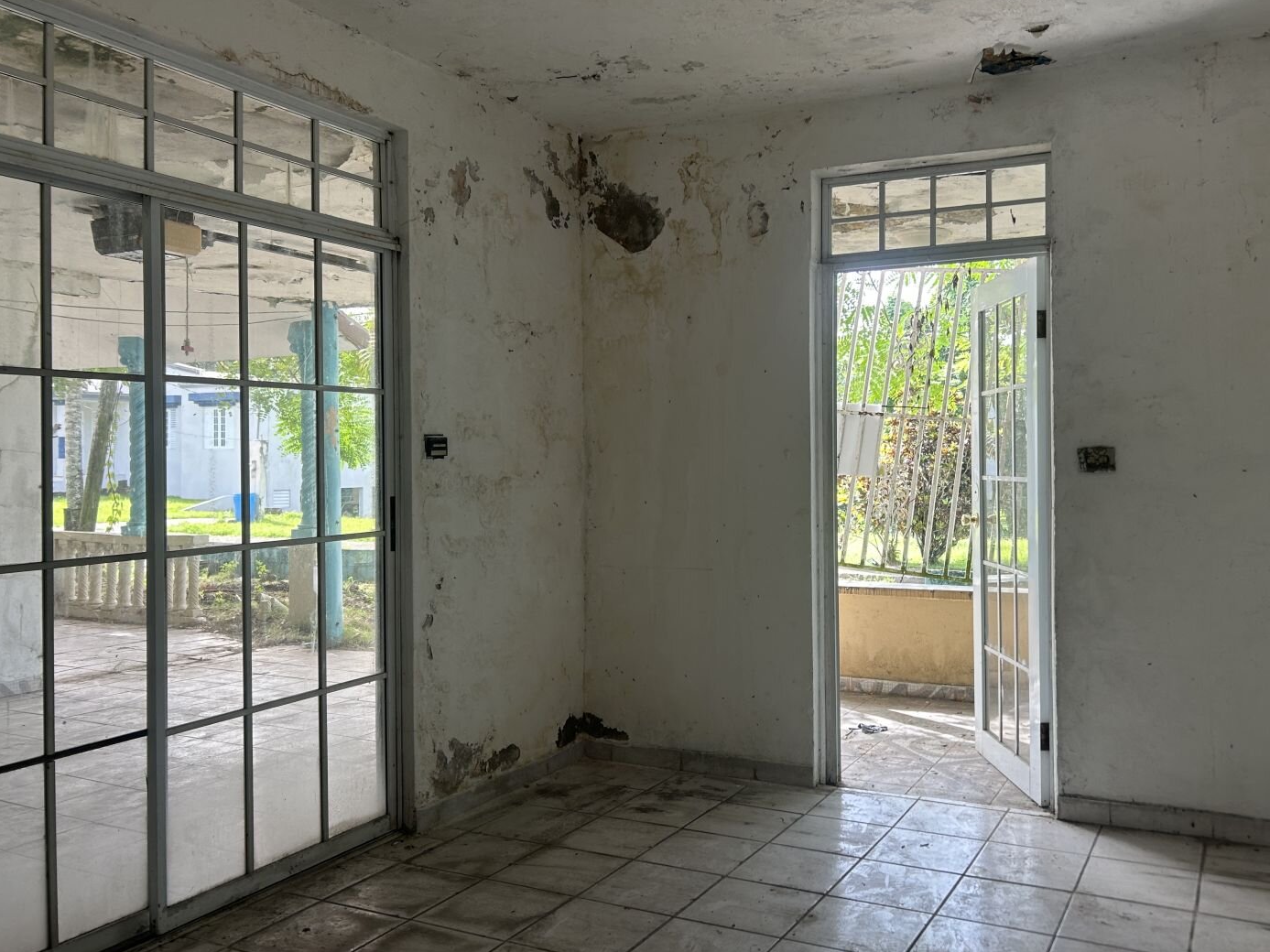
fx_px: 1101
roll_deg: +0.2
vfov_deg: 46.8
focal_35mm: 30
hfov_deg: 59.8
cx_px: 713
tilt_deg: +1.9
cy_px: 441
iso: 40
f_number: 1.5
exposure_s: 1/121
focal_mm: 5.7
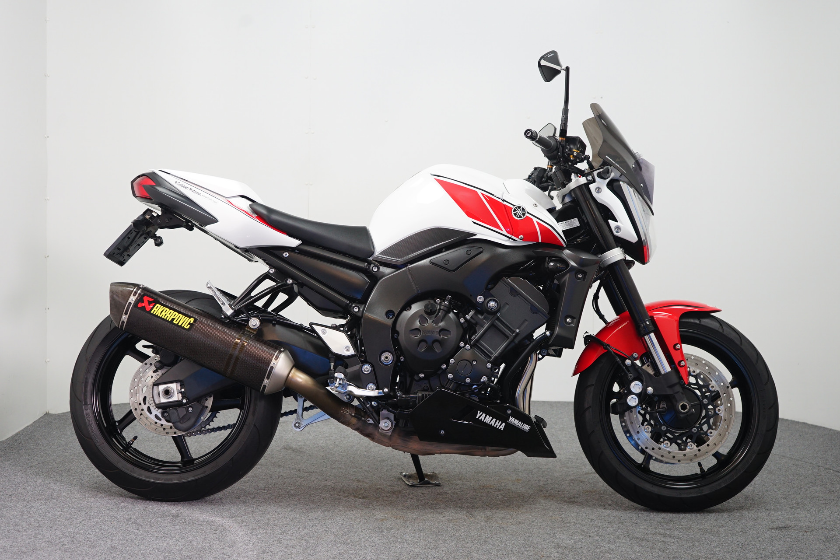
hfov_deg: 34.5
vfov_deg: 23.4
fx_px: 1353
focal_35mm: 58
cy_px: 280
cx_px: 420
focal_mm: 58
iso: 800
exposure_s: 1/60
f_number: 5
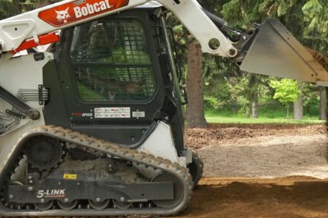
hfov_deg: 21.7
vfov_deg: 14.5
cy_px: 132
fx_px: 856
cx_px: 197
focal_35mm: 94
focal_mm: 24
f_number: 4
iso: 500
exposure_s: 1/1000
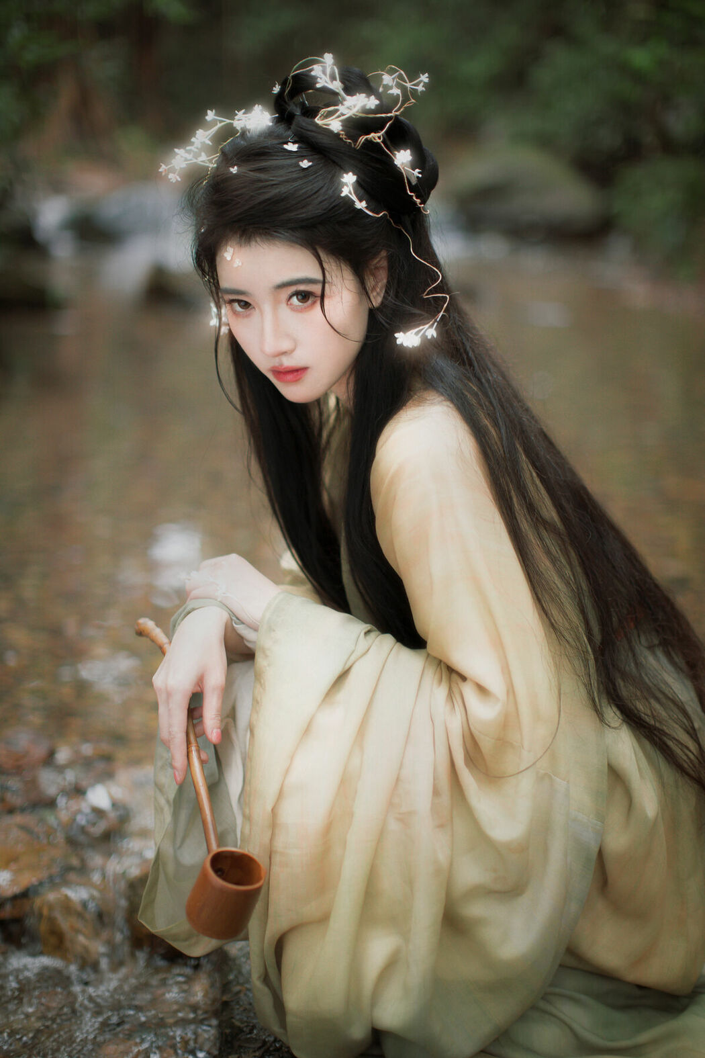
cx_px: 352
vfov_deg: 40.3
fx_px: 1439
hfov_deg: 27.5
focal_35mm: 49
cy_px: 529
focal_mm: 50
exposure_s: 1/80
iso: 640
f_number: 1.4
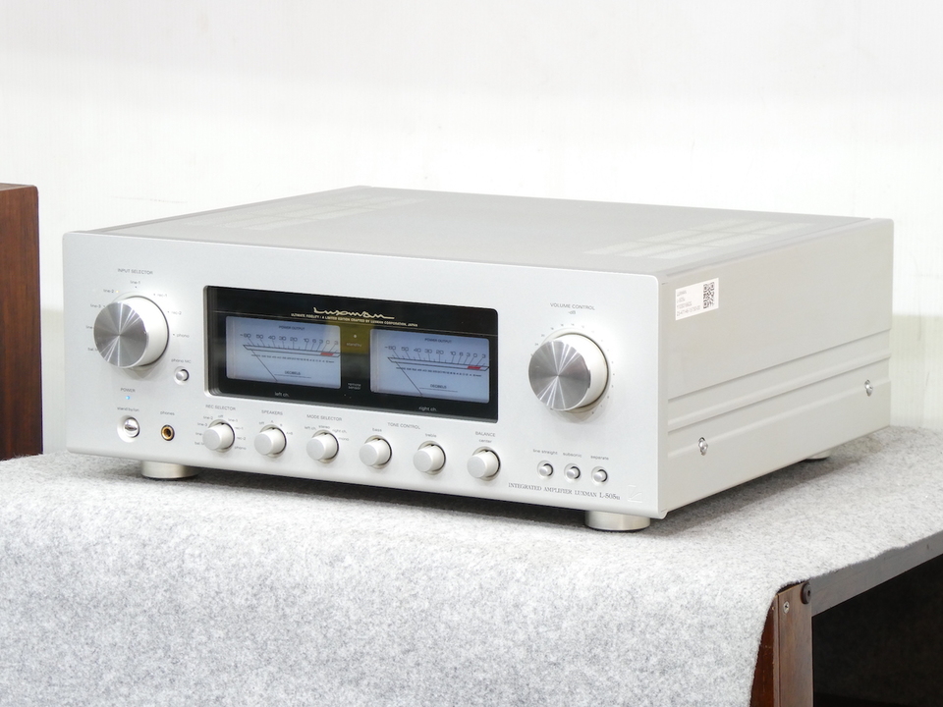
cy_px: 354
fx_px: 3133
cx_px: 472
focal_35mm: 115
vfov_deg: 12.9
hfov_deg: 17.1
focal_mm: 20.6
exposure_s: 1/6
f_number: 5.1
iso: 200
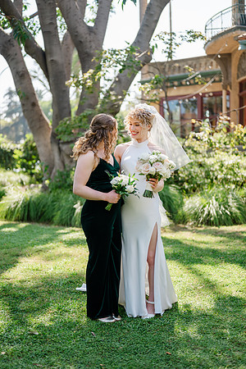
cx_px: 123
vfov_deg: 39.6
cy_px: 184
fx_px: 512
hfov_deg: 27.0
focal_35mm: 50
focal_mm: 50
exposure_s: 1/800
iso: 64
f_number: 1.8
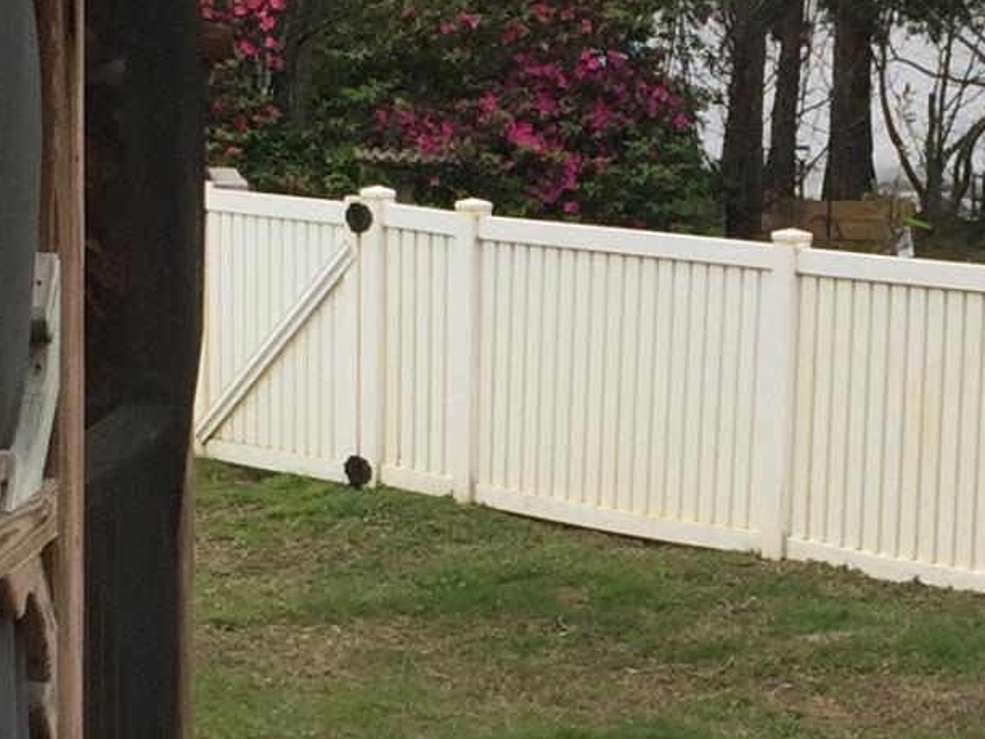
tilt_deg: -10.0
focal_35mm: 142
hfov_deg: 13.8
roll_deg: -1.6
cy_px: 582
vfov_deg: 10.4
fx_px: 4041
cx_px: 819
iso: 32
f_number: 2.2
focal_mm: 4.15
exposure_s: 1/460
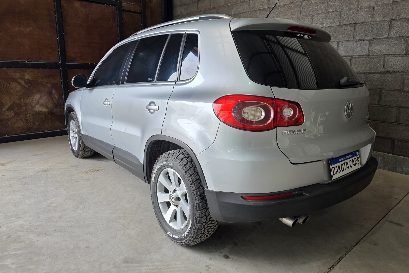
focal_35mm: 24
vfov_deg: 53.1
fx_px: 273
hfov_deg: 73.7
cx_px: 205
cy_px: 125
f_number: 1.7
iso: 80
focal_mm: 6.3
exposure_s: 1/180
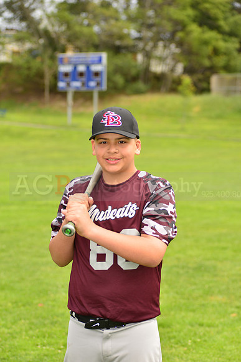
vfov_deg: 20.4
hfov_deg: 13.7
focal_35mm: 100
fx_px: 1003
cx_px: 120
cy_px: 181
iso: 100
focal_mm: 100
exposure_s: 1/250
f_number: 5
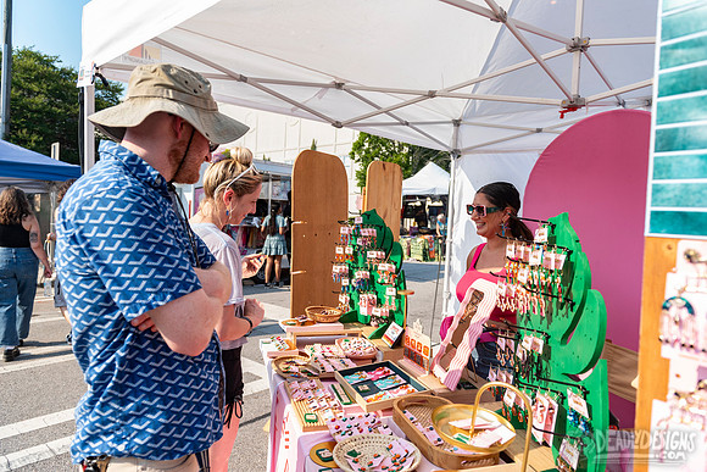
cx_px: 354
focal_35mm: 24
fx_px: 471
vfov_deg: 53.2
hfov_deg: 73.7
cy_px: 236
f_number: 4
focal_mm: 24
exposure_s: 1/1000
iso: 400
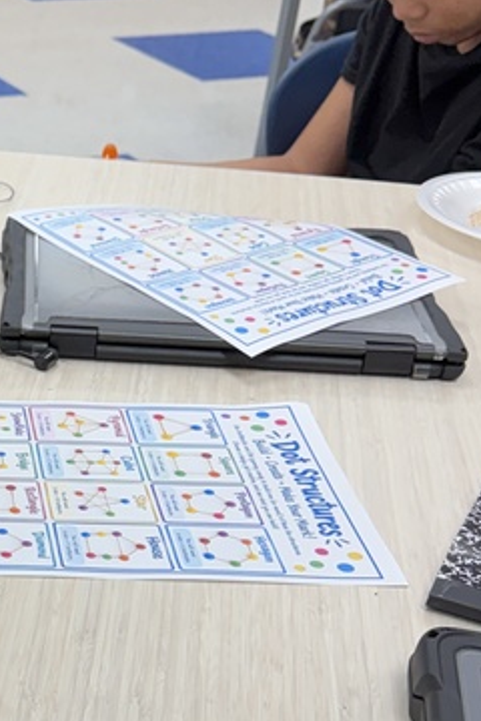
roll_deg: -3.3
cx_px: -166
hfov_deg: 17.8
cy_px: 533
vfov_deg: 28.1
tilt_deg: -32.2
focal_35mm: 71
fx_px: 1423
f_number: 1.78
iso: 100
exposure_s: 1/120
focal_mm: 6.76
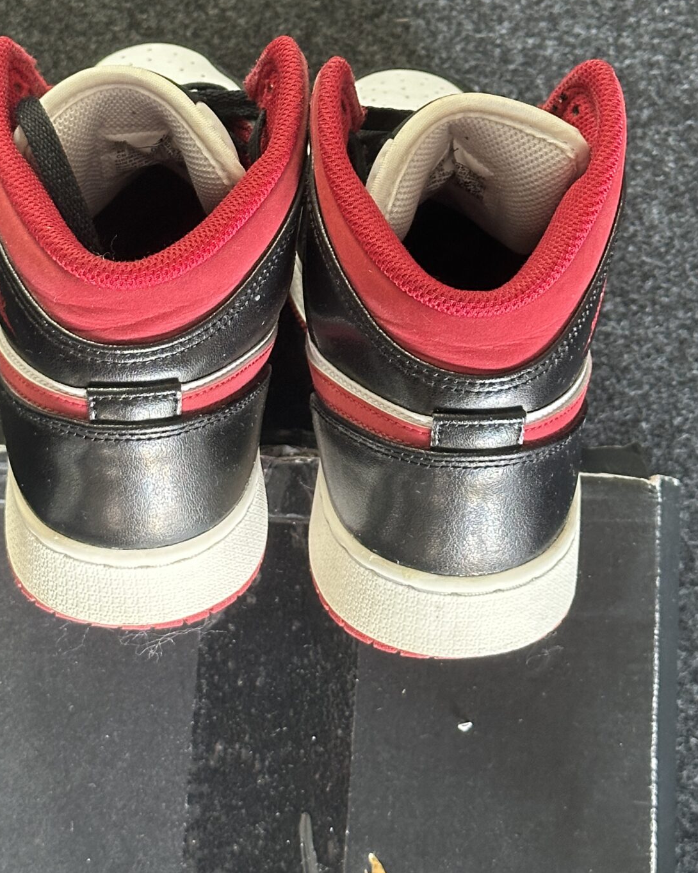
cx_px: 238
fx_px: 2273
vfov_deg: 21.6
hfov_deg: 17.4
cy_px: 240
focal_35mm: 88
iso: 400
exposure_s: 1/33
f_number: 1.78
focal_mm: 6.86
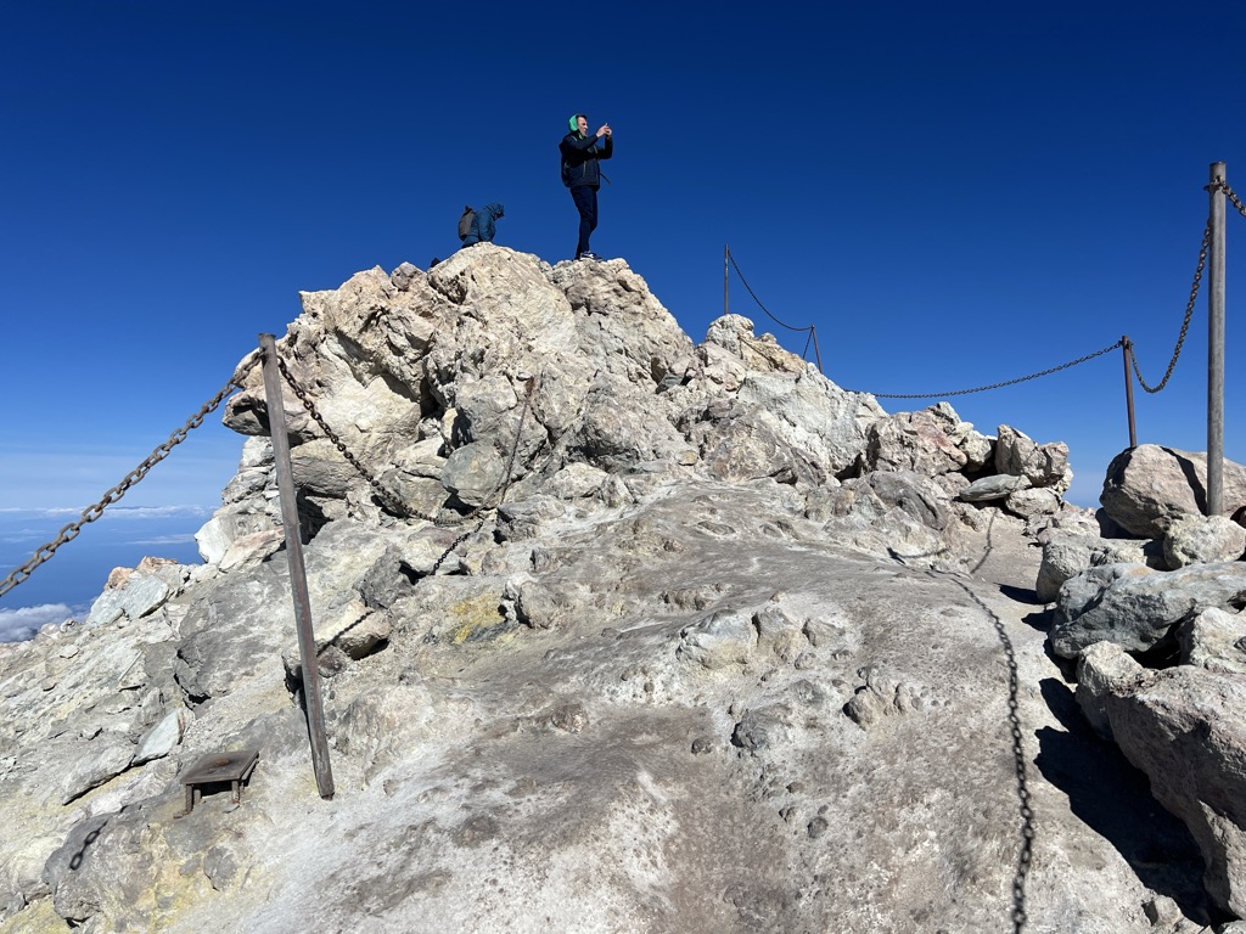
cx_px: 623
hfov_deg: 67.3
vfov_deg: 53.1
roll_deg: +0.6
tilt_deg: -0.4
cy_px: 467
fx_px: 936
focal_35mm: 26
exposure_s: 1/12658
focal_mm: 5.7
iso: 50
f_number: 1.5
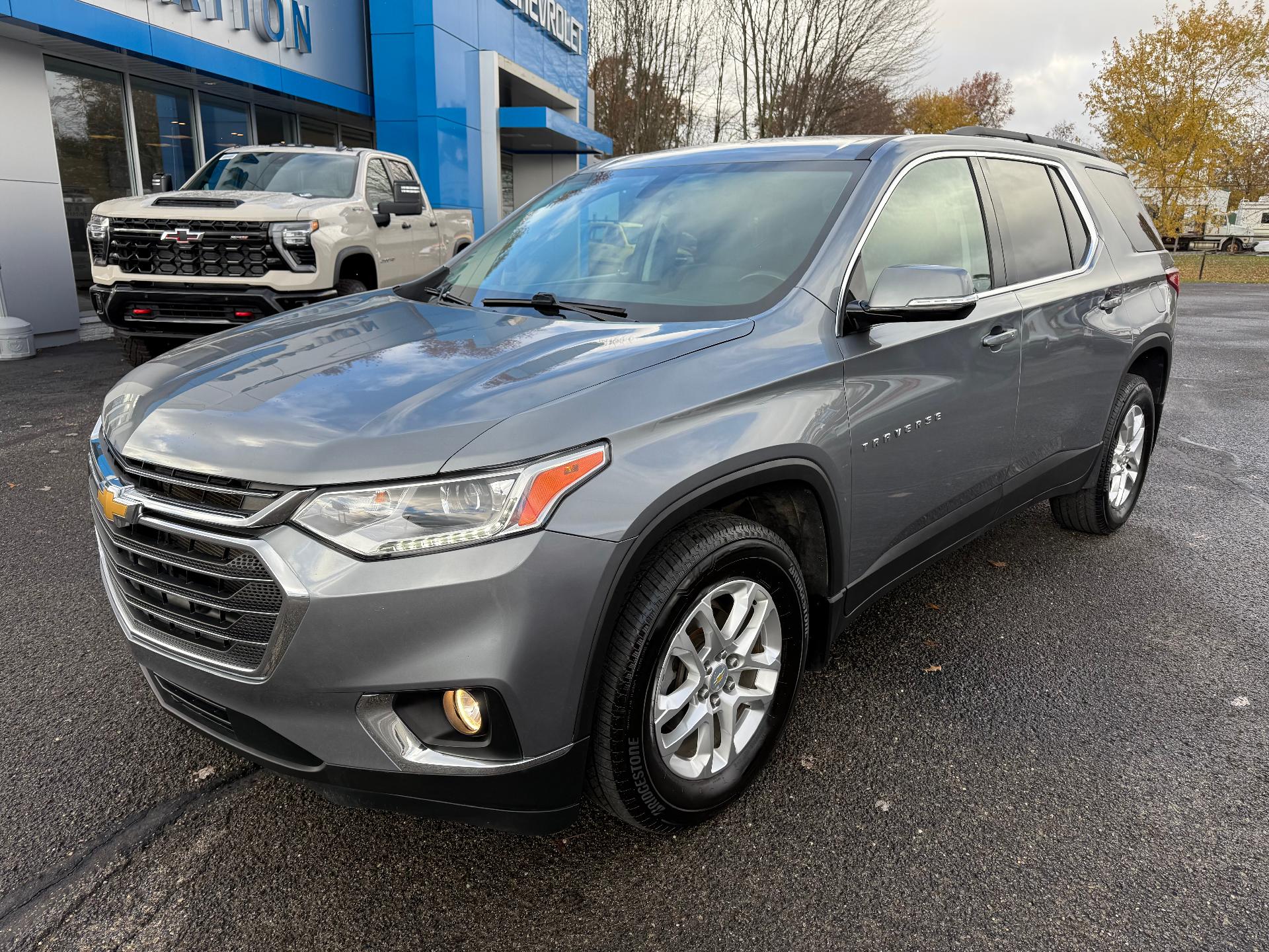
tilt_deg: -14.1
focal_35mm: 24
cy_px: 476
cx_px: 634
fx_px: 880
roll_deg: -0.9
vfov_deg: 56.8
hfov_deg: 71.6
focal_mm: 6.76
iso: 80
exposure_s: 1/695
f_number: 1.78
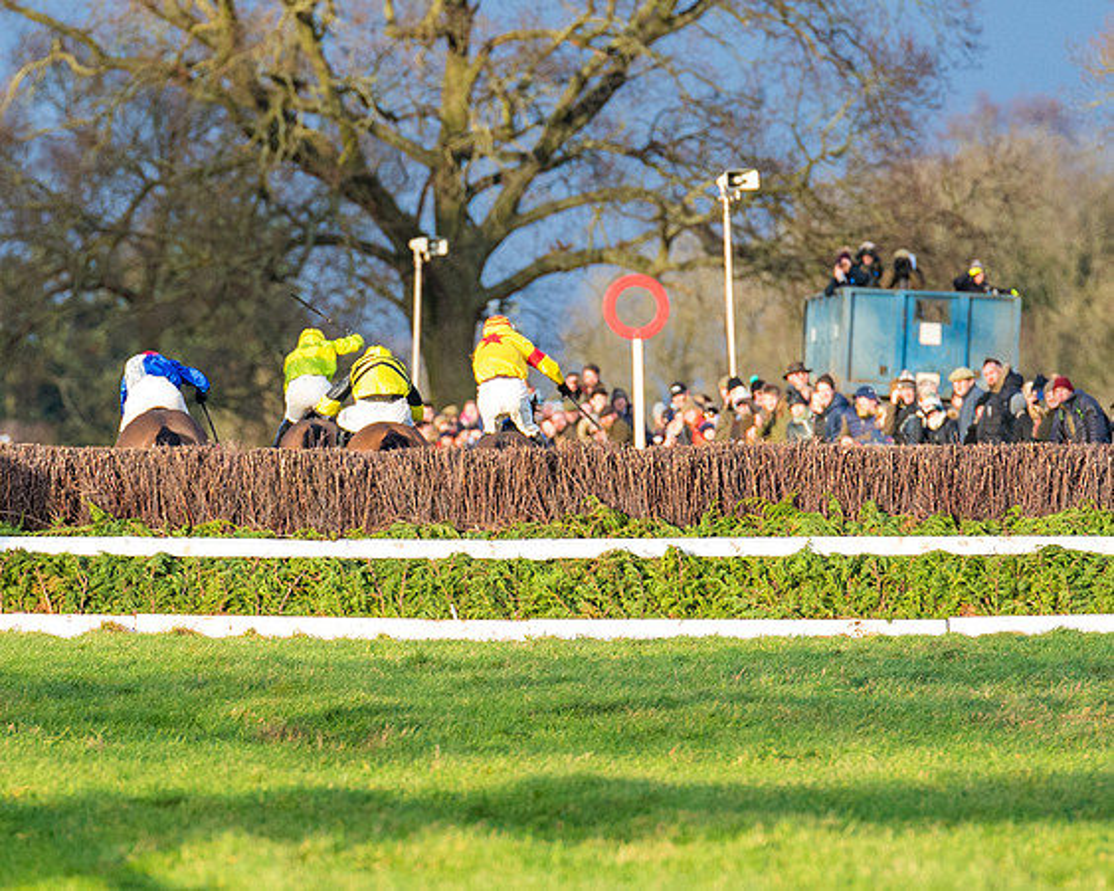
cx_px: 503
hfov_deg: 2.7
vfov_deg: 2.1
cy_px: 412
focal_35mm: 725
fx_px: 23891
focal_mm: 300
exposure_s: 1/1250
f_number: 4
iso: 1000
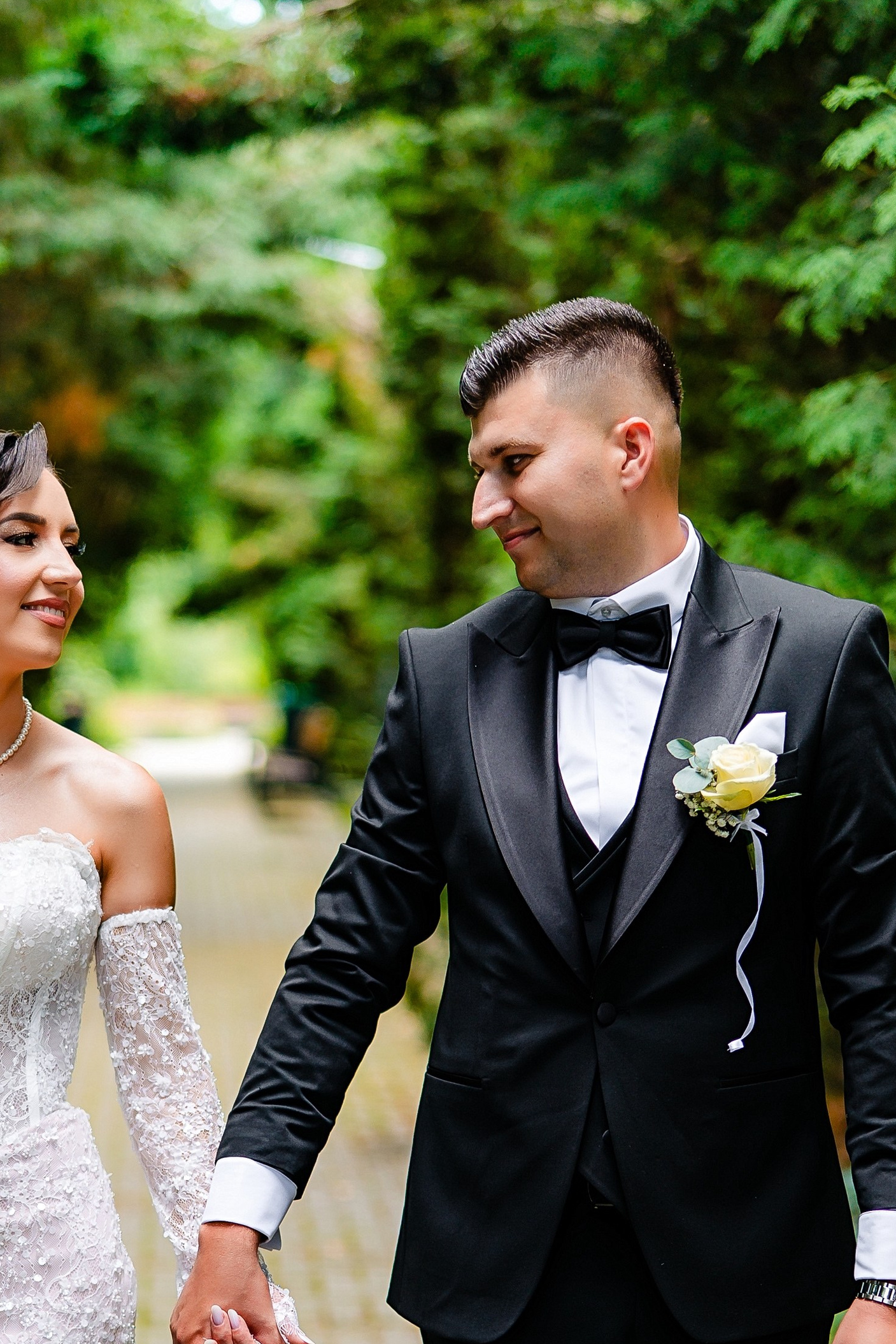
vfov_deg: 22.0
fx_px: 3397
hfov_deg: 15.0
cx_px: 247
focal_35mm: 91
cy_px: 1121
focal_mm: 50
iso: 250
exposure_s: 1/1250
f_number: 1.4
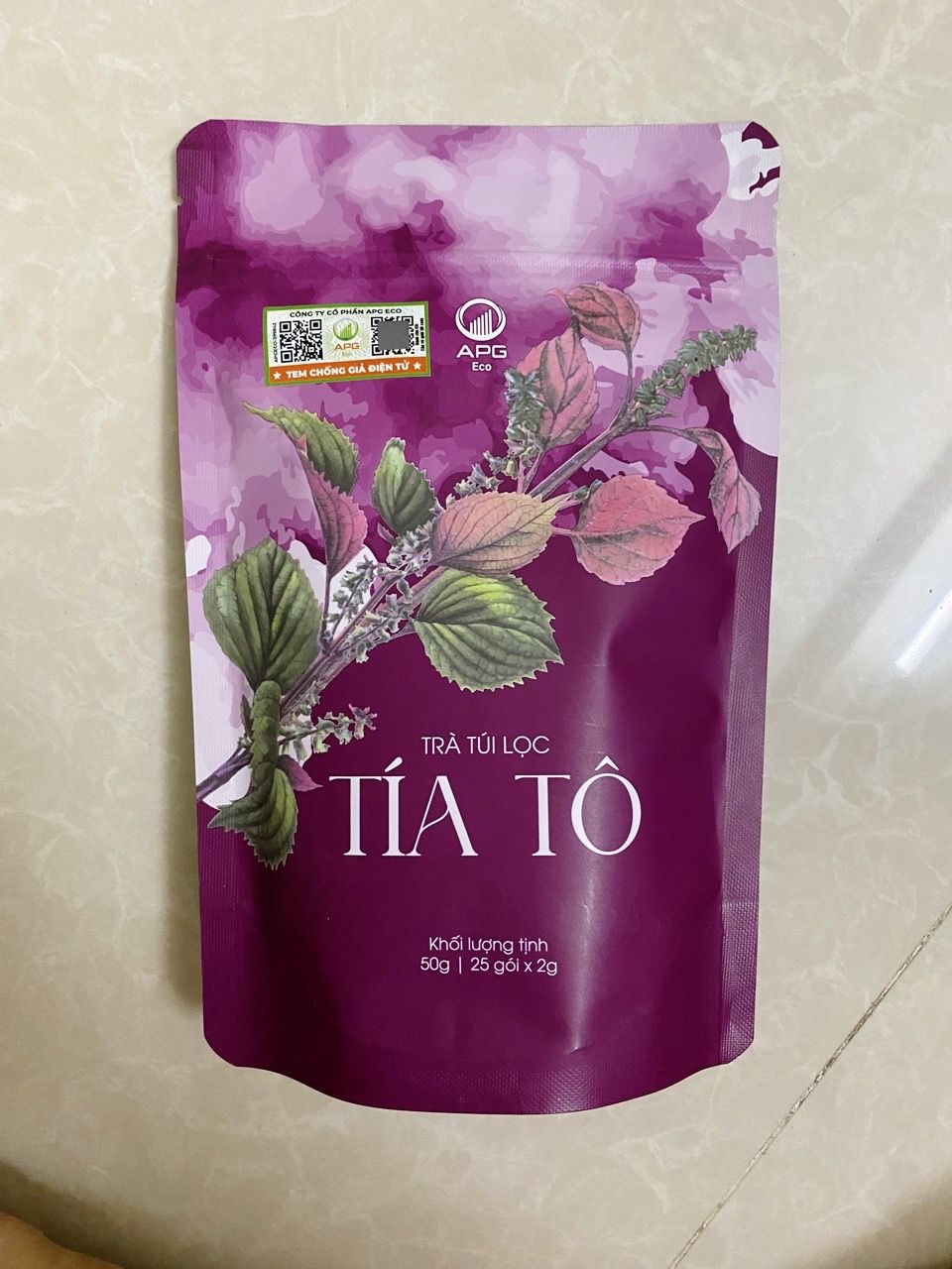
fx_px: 953
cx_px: 476
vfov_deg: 67.3
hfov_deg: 53.1
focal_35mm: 26
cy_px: 634
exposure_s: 1/40
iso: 500
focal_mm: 4.25
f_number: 1.8
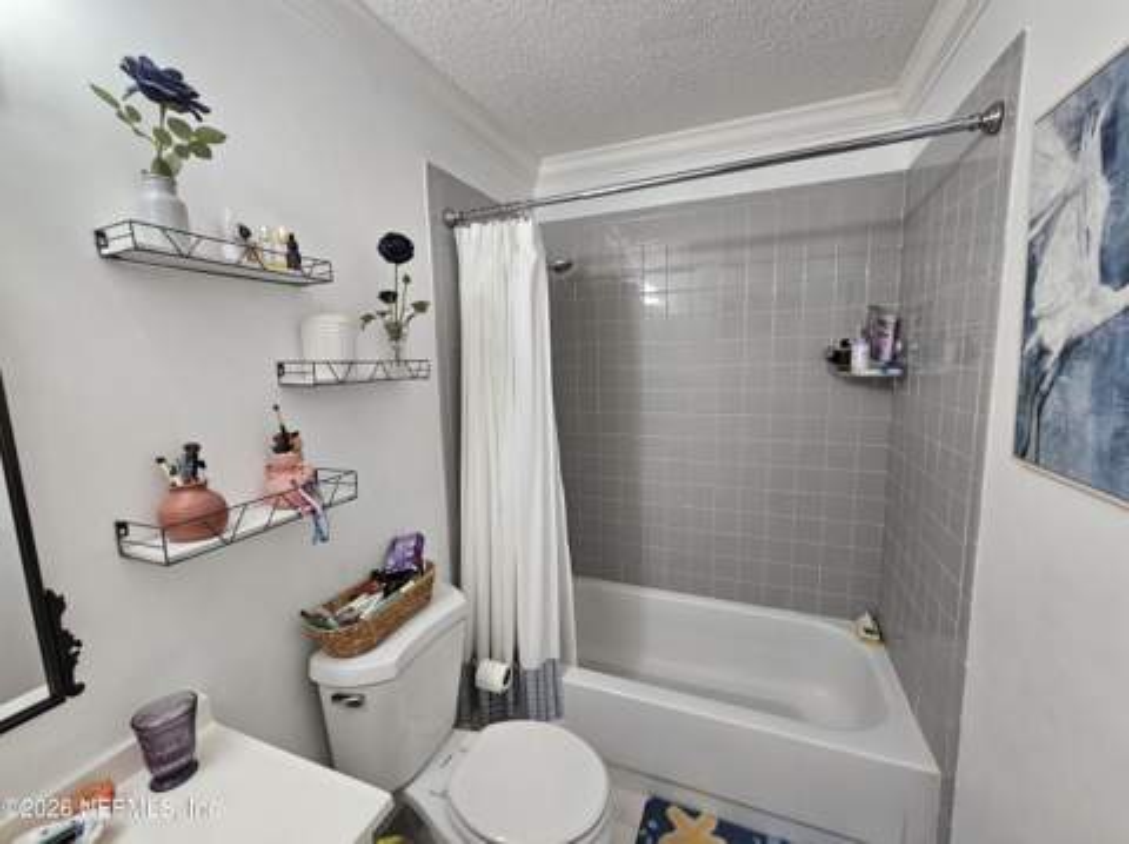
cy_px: 422
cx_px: 564
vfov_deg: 89.8
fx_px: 424
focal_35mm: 13
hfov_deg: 106.2
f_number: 2.2
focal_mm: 2.2
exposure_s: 1/60
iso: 125
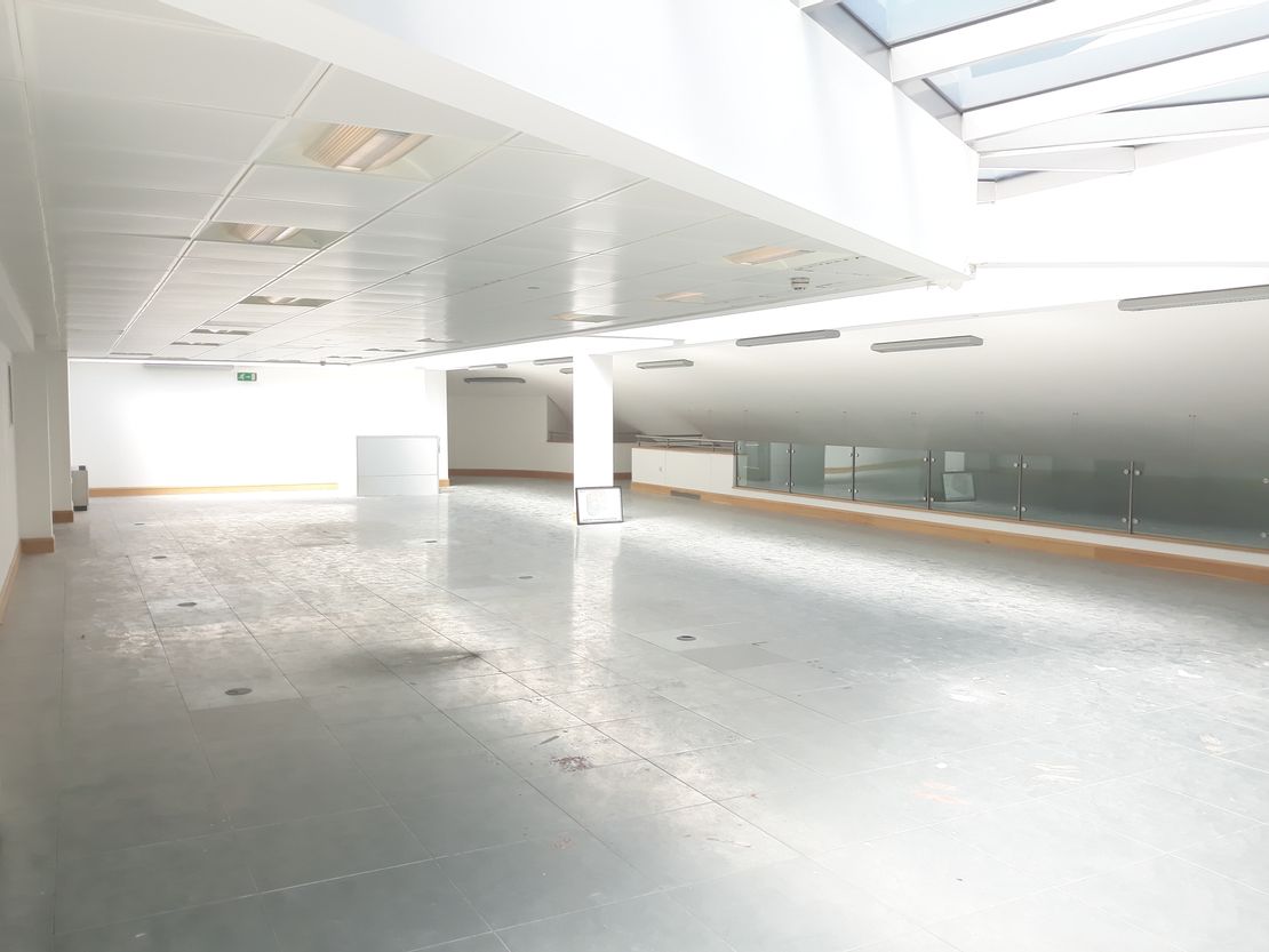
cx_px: 634
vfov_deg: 51.4
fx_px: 990
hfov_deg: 65.3
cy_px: 476
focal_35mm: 27
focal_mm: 3.71
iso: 40
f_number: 1.7
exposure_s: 1/387
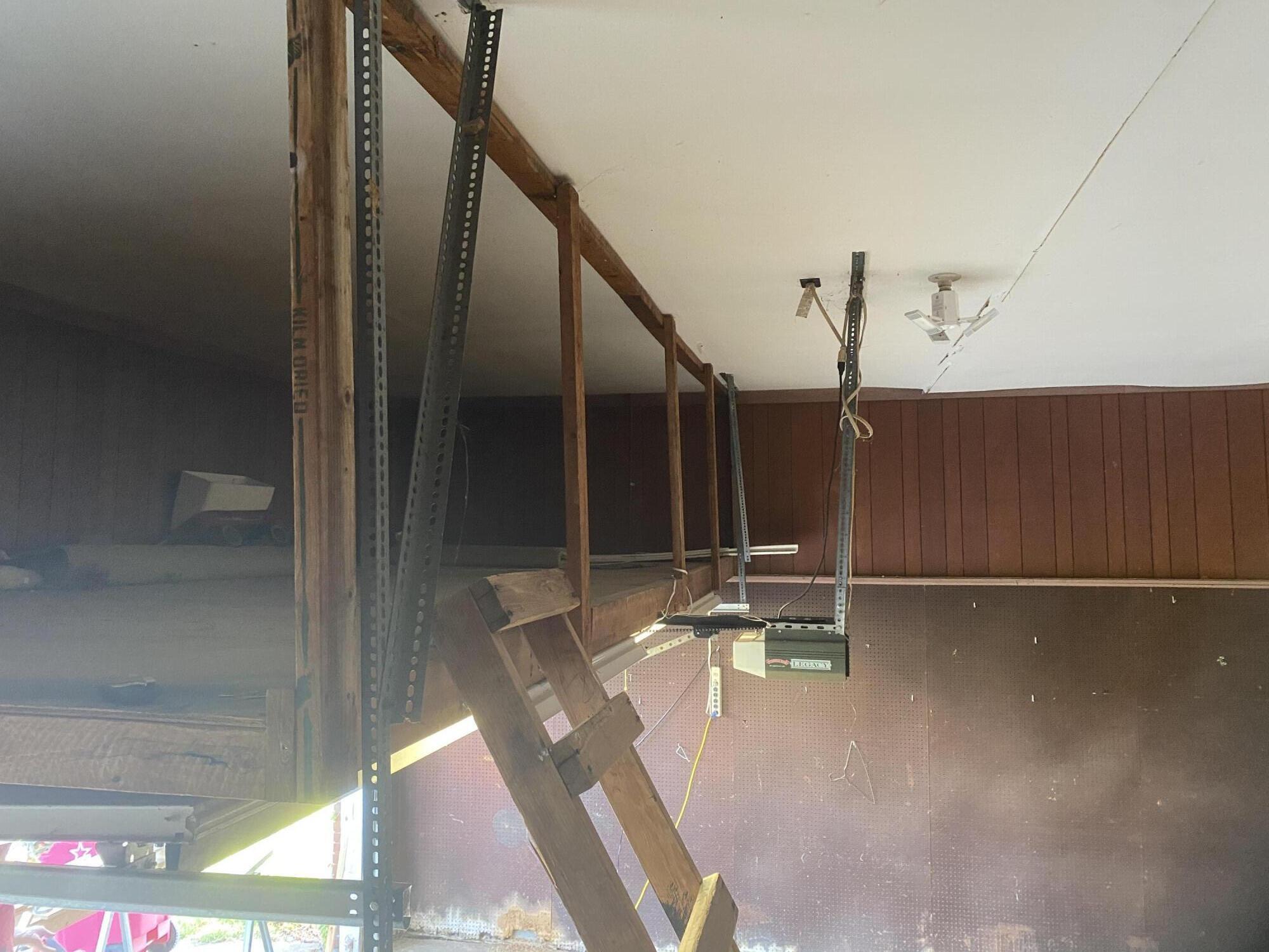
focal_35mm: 26
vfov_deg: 53.1
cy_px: 476
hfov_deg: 67.3
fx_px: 953
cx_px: 634
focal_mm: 4.25
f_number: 1.8
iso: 400
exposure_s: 1/40
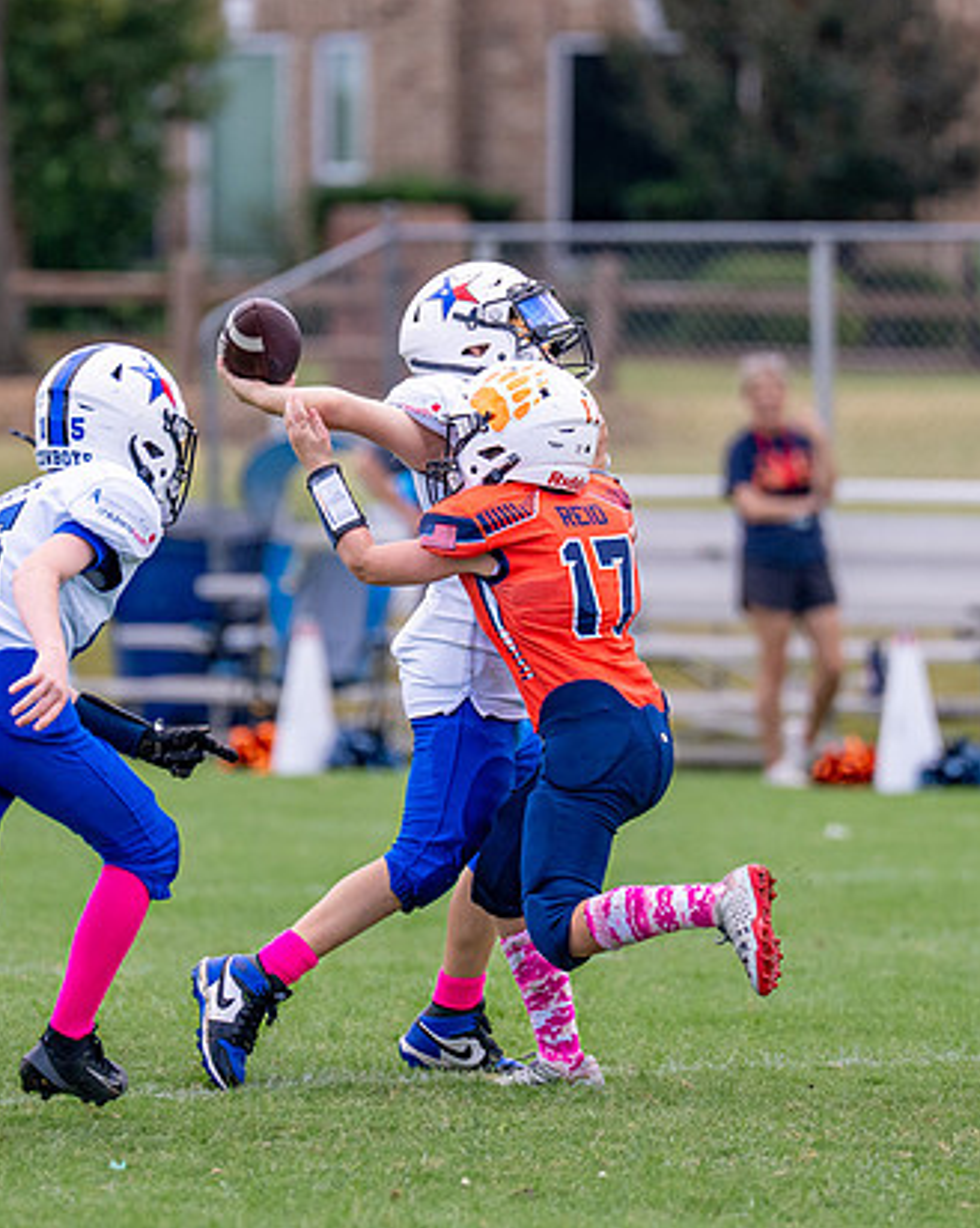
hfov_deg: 3.2
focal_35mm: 478
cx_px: 387
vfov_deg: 4.1
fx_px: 17349
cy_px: 536
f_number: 2.8
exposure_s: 1/3200
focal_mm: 200
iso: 400
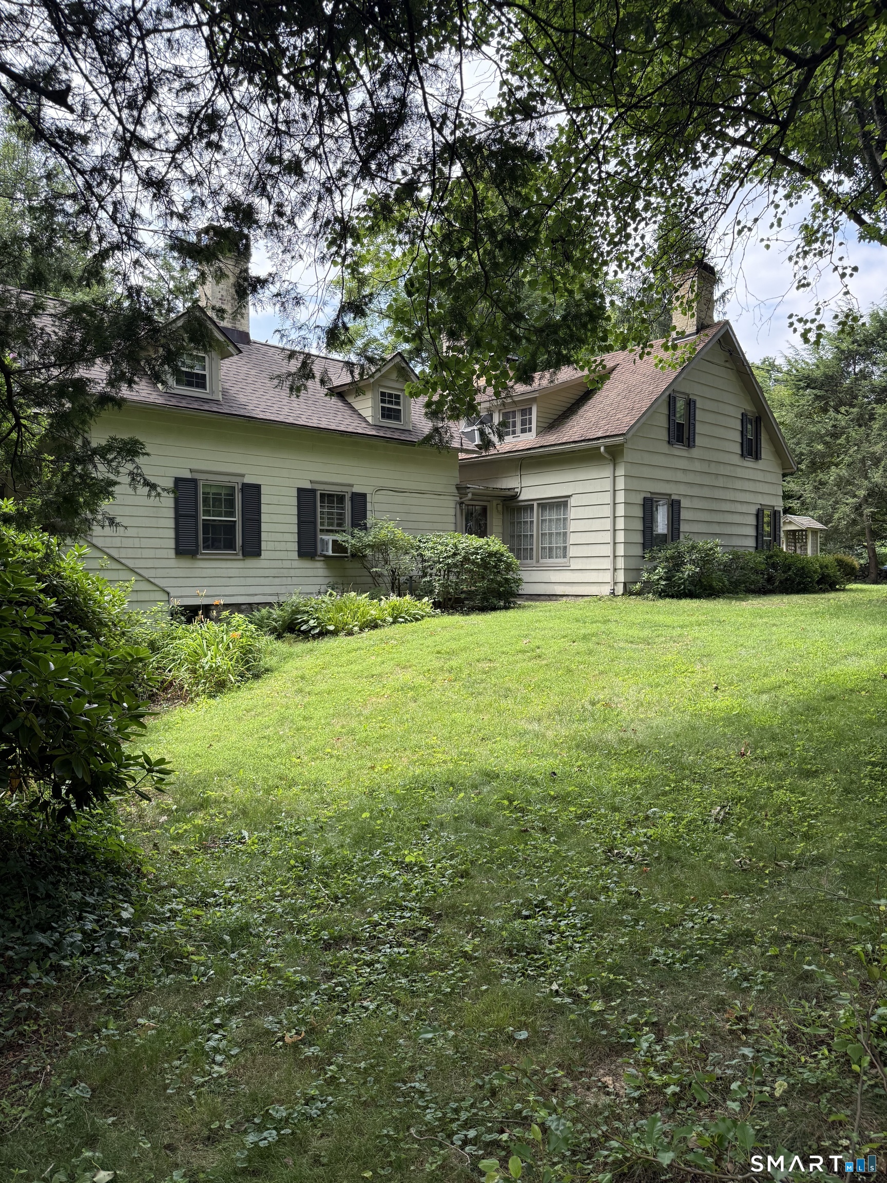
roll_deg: -0.8
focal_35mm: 24
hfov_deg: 56.8
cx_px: 444
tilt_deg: -0.4
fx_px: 820
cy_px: 592
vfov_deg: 71.6
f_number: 1.78
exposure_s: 1/1005
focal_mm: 6.76
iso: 100
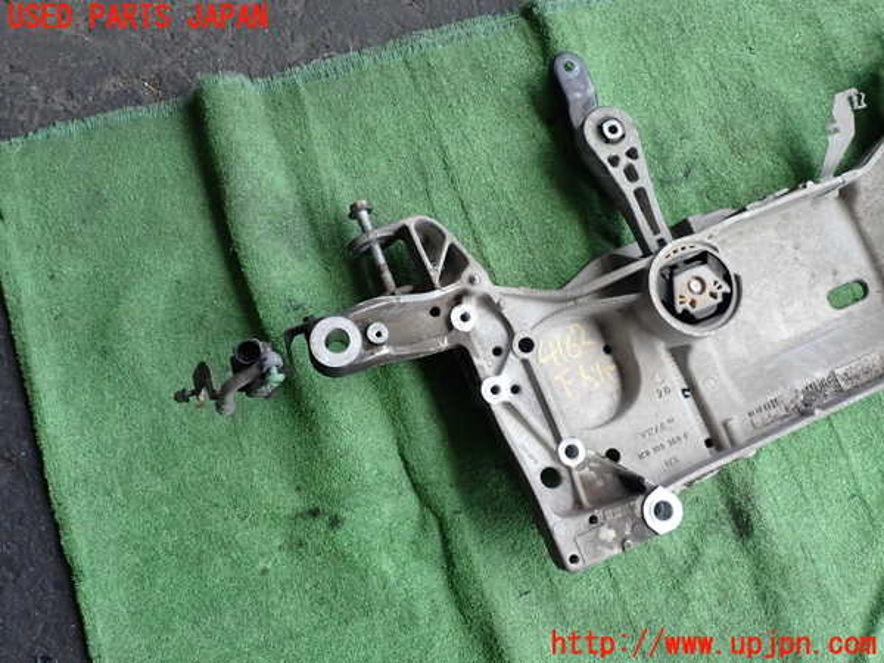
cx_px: 442
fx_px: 638
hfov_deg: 69.4
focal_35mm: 25
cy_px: 332
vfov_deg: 54.9
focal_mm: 4.5
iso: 100
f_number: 2.8
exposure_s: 1/125
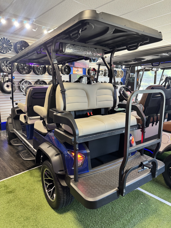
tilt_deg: -10.4
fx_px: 158
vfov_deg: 71.6
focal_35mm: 24
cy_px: 114
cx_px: 86
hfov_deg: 56.8
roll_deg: +1.0
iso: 320
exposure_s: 1/60
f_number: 1.78
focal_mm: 6.76
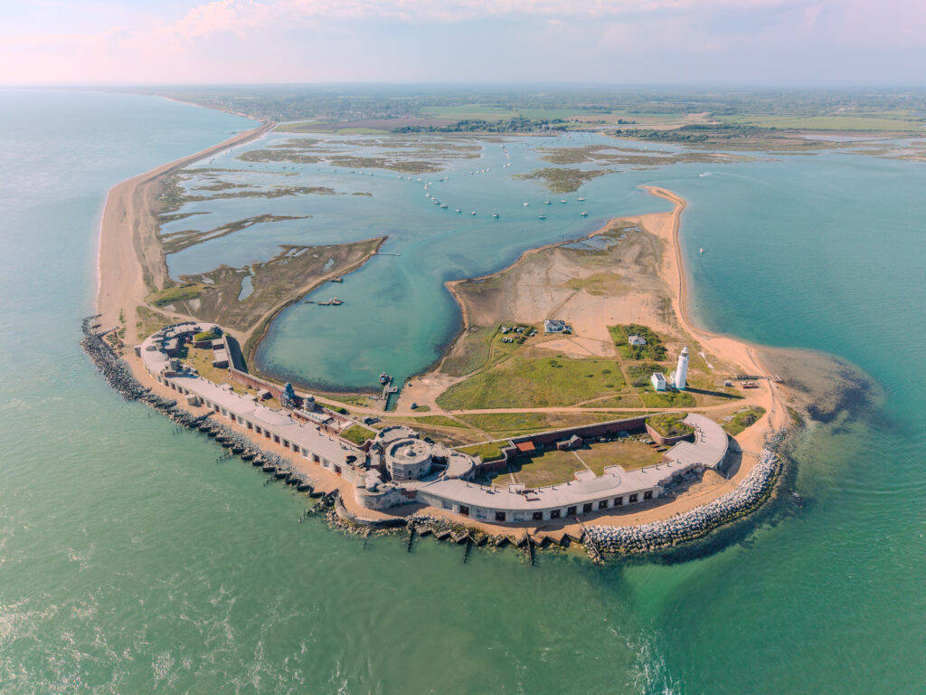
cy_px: 348
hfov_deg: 71.6
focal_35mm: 24
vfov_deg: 56.8
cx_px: 463
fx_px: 642
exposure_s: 1/4000
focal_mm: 8.67
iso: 180
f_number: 1.8
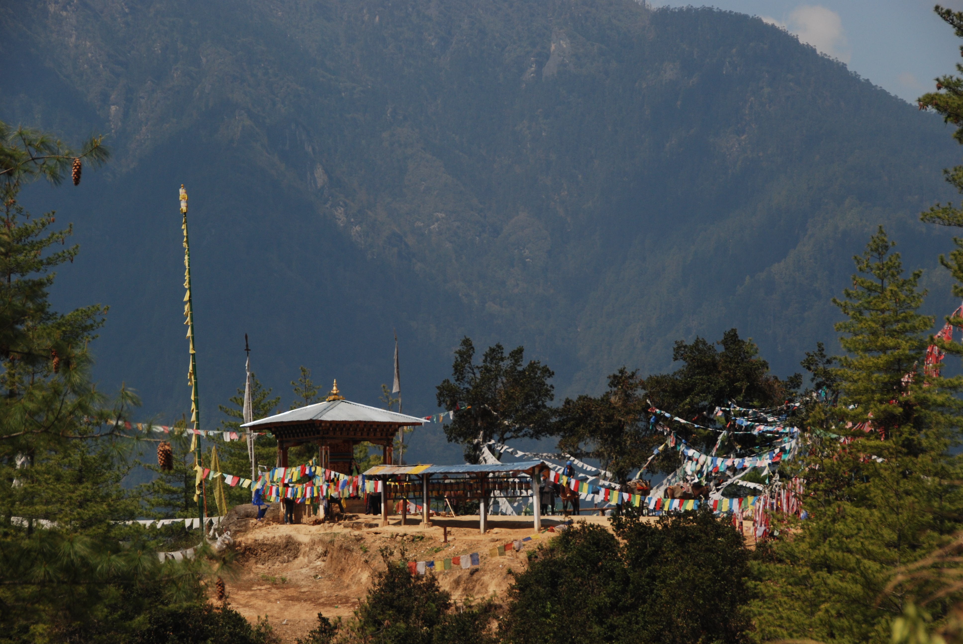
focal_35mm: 158
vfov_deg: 8.7
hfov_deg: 13.0
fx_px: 4218
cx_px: 482
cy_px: 322
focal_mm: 105
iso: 250
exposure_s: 1/800
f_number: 11
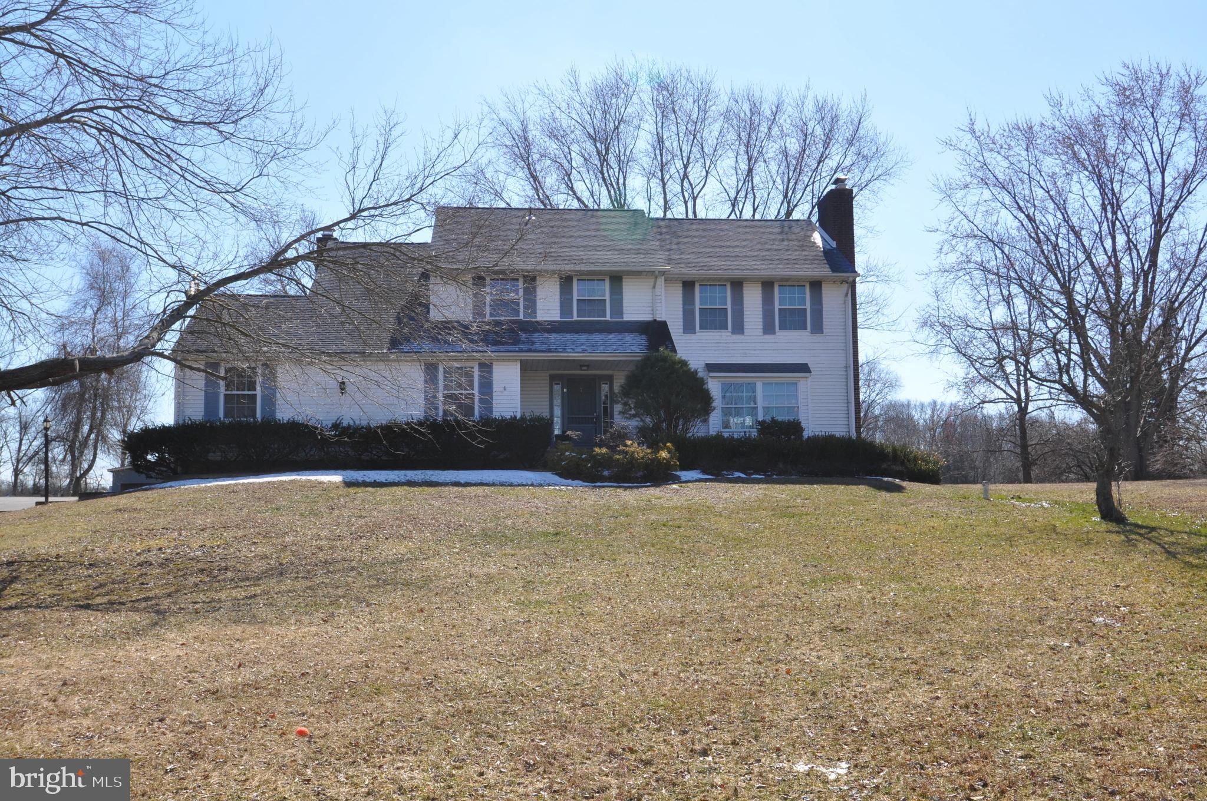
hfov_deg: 53.2
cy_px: 400
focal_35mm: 36
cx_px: 604
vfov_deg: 36.8
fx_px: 1205
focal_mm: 24
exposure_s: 1/350
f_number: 9.5
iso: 250
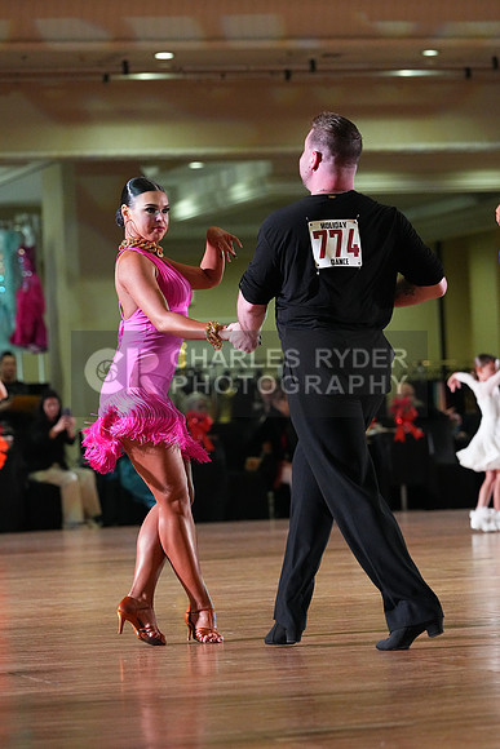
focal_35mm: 167
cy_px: 374
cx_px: 250
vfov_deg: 12.3
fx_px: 3477
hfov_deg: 8.2
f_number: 5
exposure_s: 1/400
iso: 8000
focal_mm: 167
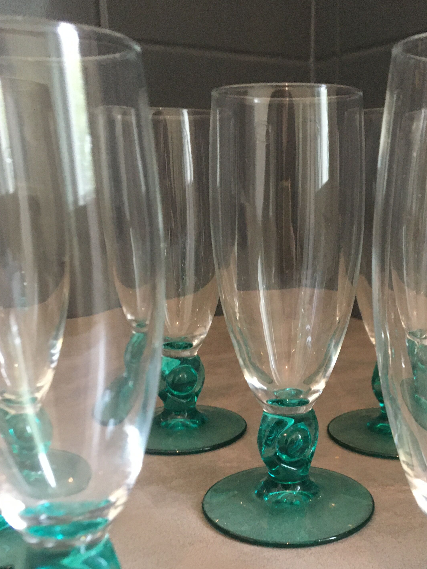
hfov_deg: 34.8
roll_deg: +0.6
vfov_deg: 44.9
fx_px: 674
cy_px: 389
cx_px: 290
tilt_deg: -18.0
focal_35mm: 41
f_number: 2.2
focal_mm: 4.15
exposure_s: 1/25
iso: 200
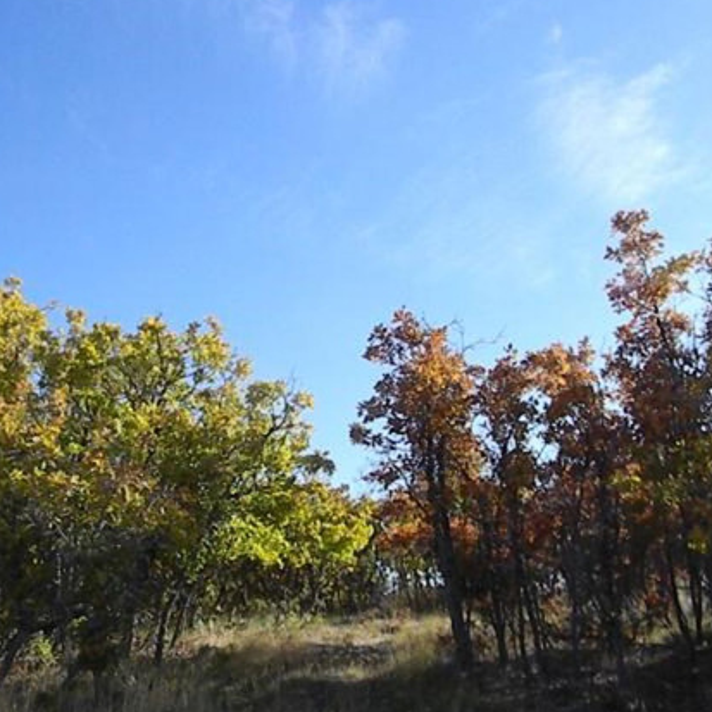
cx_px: 314
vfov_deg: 44.9
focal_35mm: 37
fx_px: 861
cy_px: 388
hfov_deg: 44.8
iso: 640
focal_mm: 5
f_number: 7
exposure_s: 1/839
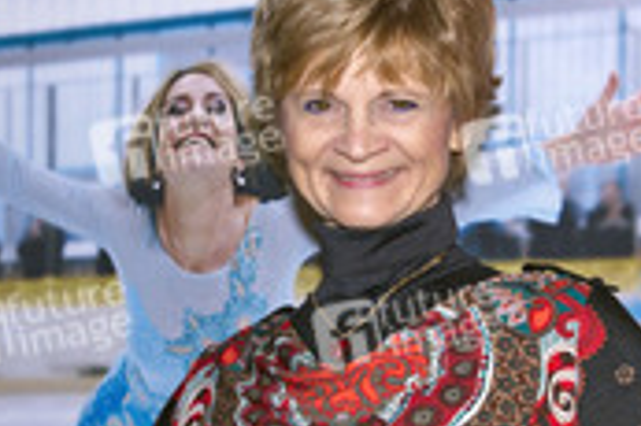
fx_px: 2224
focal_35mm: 125
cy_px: 419
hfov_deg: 16.3
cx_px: 456
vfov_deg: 10.9
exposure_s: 1/160
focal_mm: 48
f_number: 5.6
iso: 800
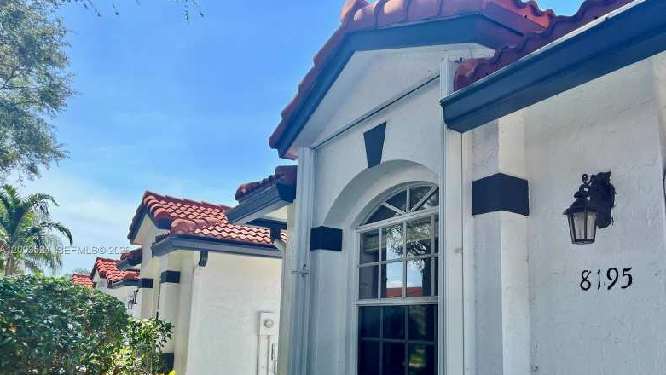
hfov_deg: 66.0
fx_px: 512
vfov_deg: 39.7
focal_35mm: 29
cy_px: 251
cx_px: 339
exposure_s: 1/2309
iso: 50
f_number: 1.6
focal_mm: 5.1
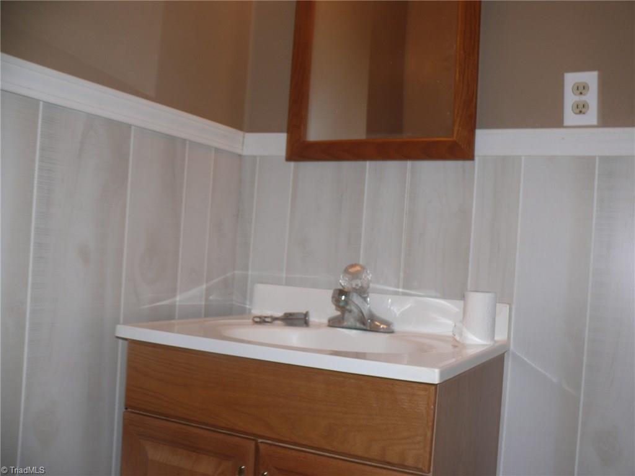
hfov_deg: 50.1
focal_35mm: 37
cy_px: 238
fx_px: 679
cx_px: 318
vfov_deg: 38.7
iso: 100
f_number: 2.8
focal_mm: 7.7
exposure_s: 1/30
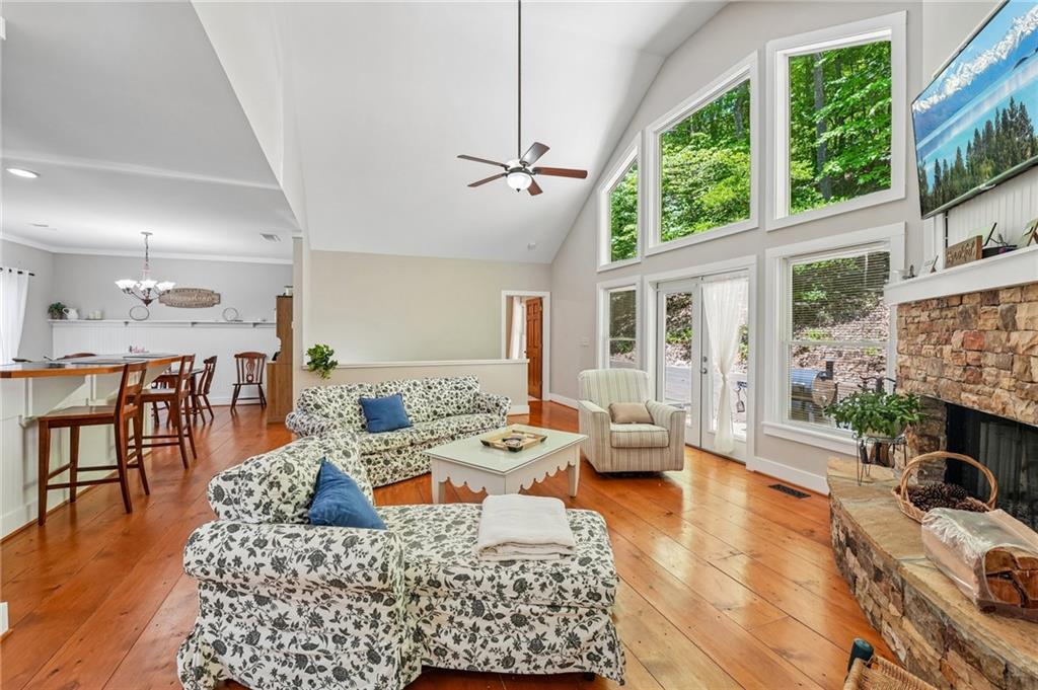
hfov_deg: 104.3
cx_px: 519
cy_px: 345
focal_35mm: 14
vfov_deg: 81.1
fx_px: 403
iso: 320
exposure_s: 1/20
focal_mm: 14
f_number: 8
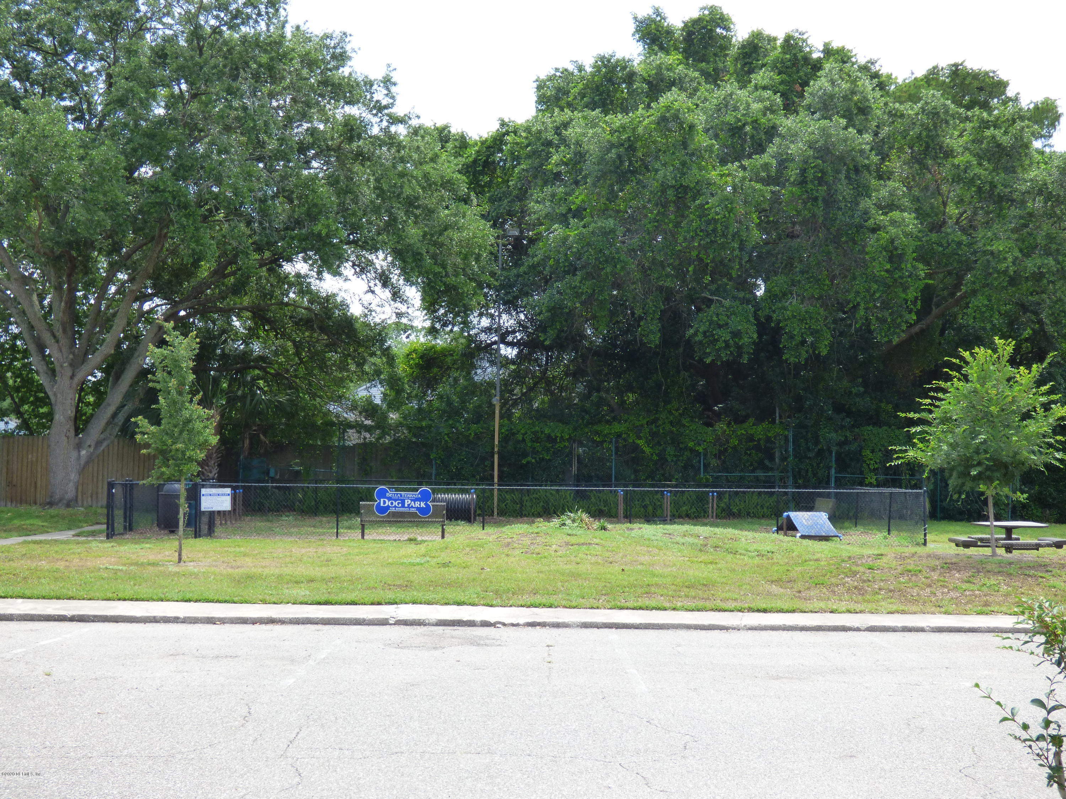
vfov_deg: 29.1
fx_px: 1540
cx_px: 533
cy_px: 400
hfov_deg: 38.2
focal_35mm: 50
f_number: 3.8
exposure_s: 1/320
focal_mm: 8.68
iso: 160
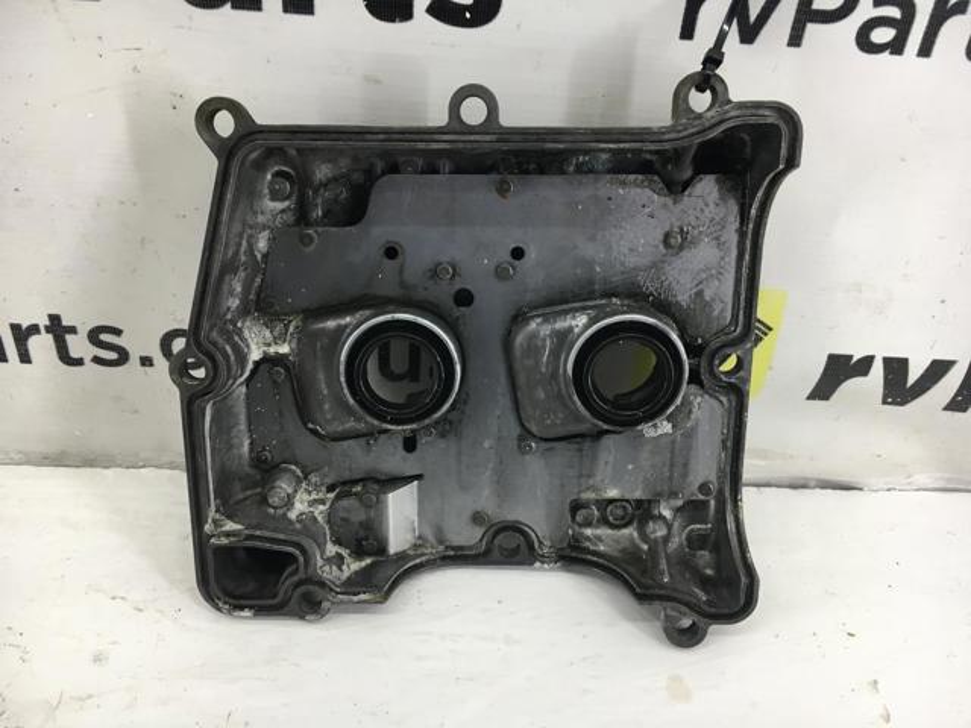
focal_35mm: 29
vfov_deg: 48.2
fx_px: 813
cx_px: 486
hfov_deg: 61.7
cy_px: 364
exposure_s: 1/33
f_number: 2.2
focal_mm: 4.15
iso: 25
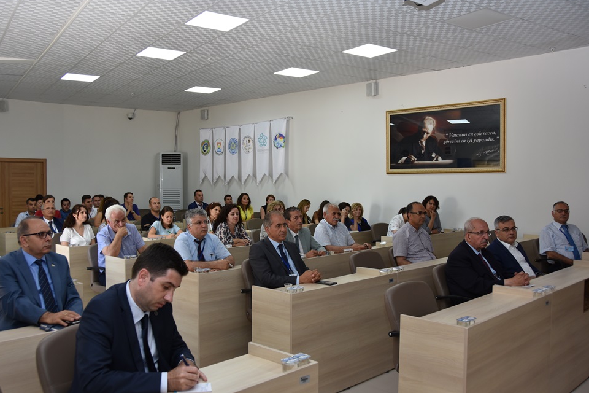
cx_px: 280
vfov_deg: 41.1
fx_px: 524
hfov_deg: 58.7
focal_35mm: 32
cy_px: 200
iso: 320
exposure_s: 1/60
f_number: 4
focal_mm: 20
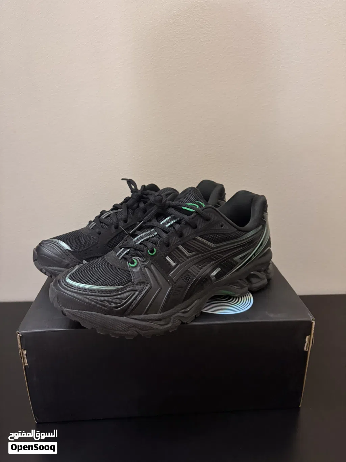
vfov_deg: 67.3
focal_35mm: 26
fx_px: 346
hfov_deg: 53.1
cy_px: 231
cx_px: 173
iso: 640
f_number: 1.6
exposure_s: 1/25
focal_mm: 5.96
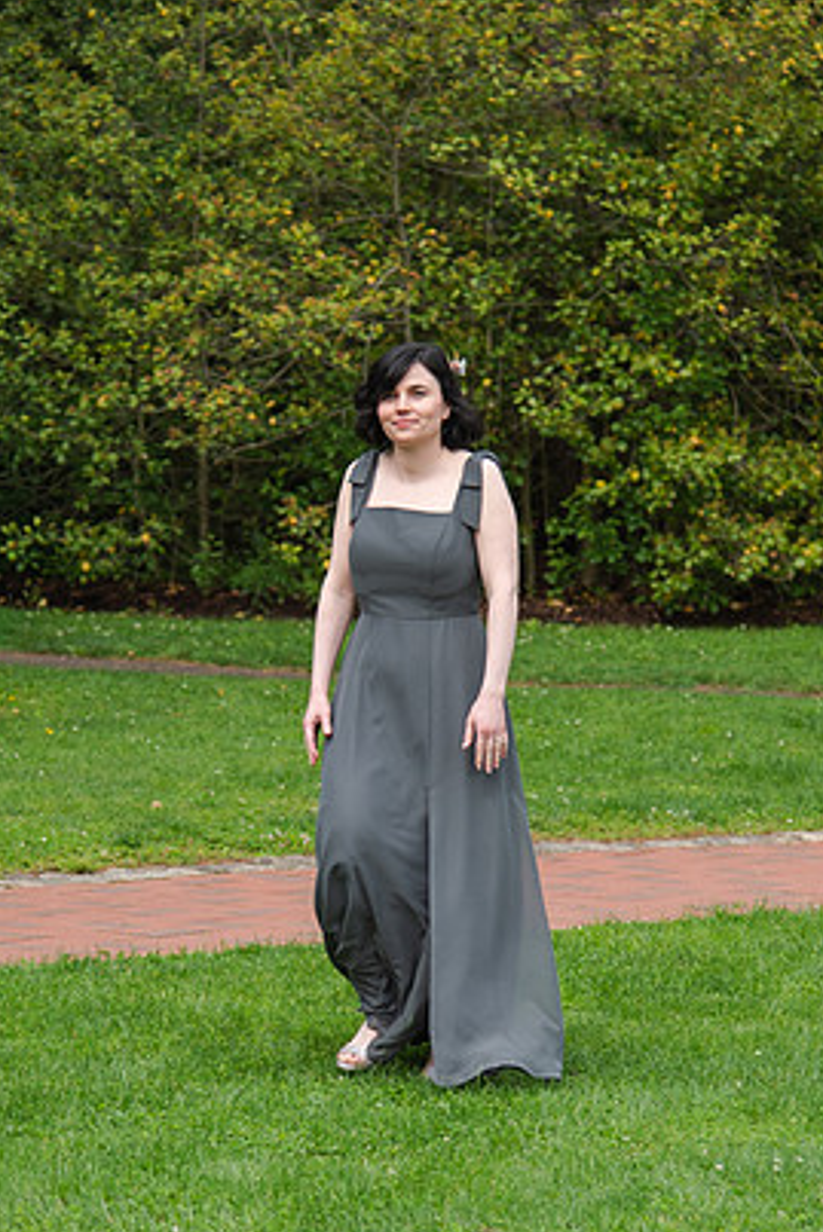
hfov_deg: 7.3
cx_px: 296
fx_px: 6441
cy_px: 680
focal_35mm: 188
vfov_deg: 10.9
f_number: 4
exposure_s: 1/400
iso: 100
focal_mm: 78
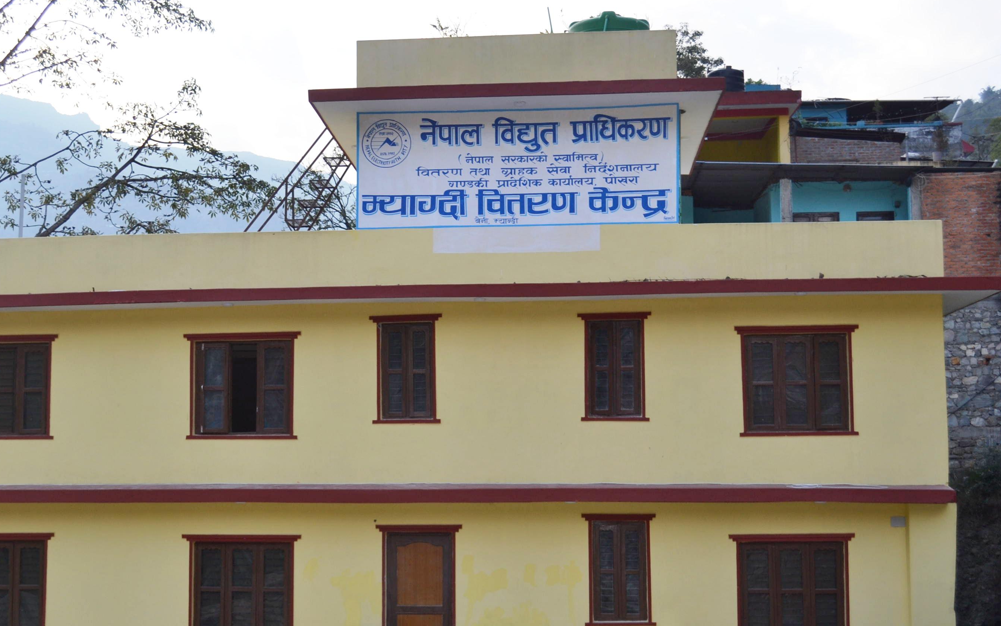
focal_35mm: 51
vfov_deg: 25.3
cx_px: 429
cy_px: 352
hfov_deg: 39.5
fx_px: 1391
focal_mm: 26
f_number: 5
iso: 100
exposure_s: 1/200
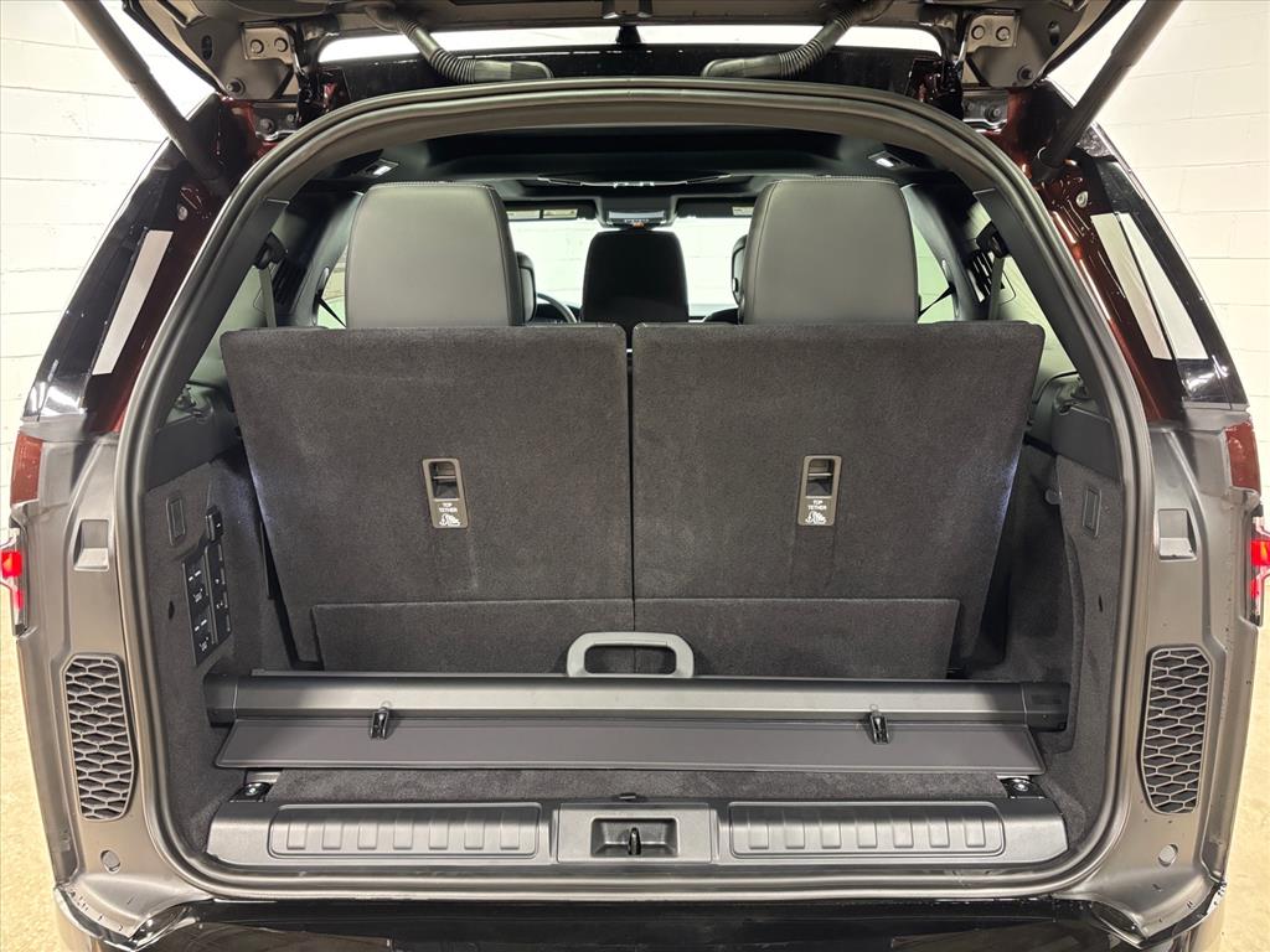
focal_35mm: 26
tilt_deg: -13.9
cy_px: 476
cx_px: 635
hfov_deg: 67.3
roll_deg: +0.0
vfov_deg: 53.1
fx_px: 954
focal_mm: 5.96
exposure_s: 1/60
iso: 500
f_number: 1.6
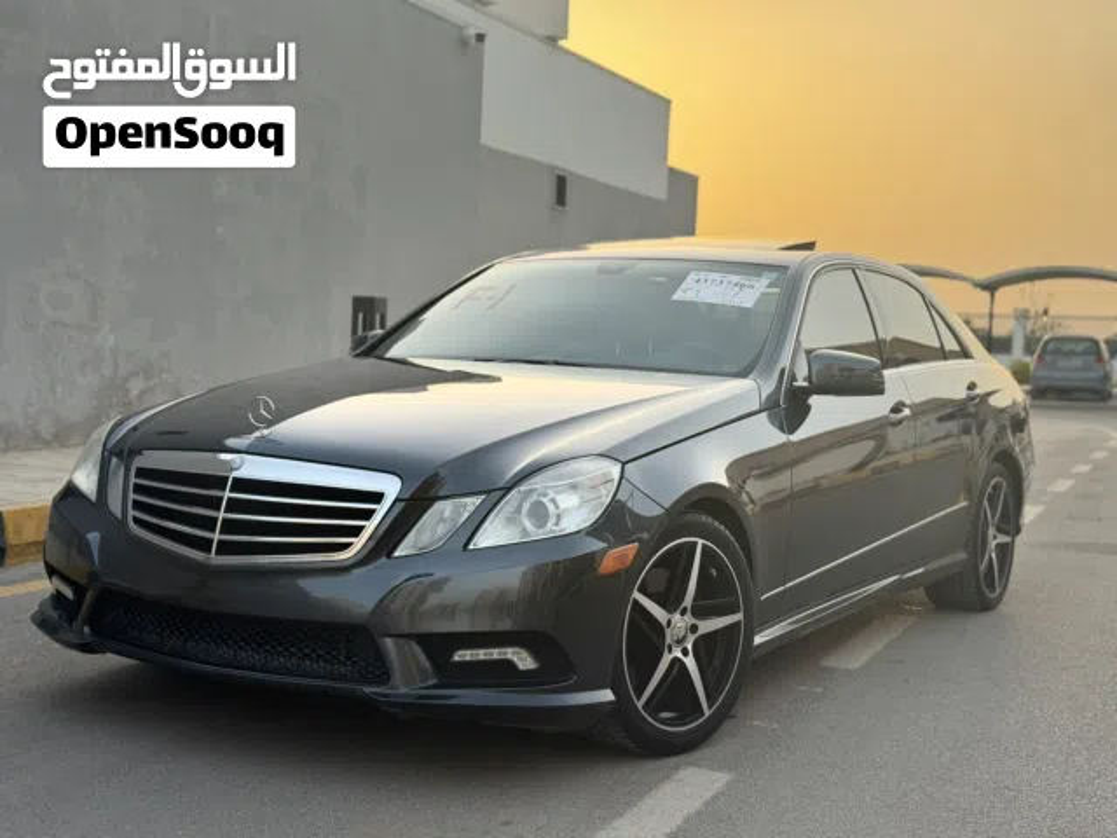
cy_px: 419
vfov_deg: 30.3
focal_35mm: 48
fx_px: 1549
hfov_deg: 39.7
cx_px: 558
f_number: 1.78
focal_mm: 6.76
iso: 64
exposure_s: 1/470
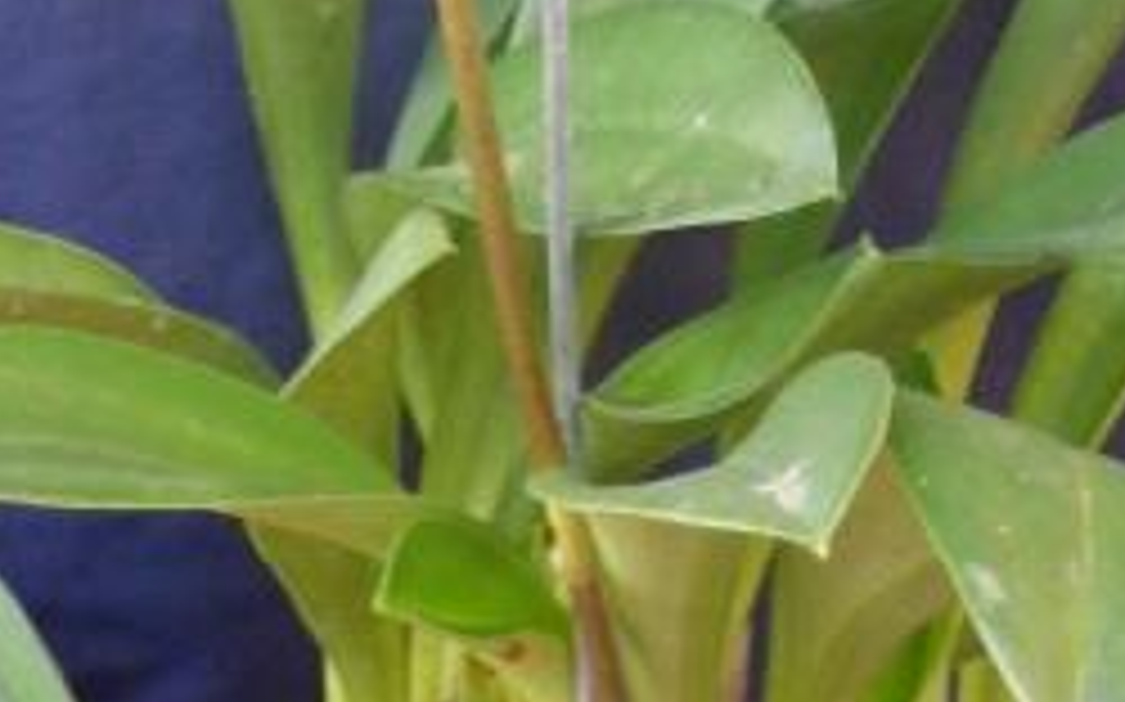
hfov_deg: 11.8
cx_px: 495
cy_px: -1238
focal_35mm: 178
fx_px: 5455
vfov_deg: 6.8
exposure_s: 1/30
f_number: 3.6
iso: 400
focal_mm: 7.37
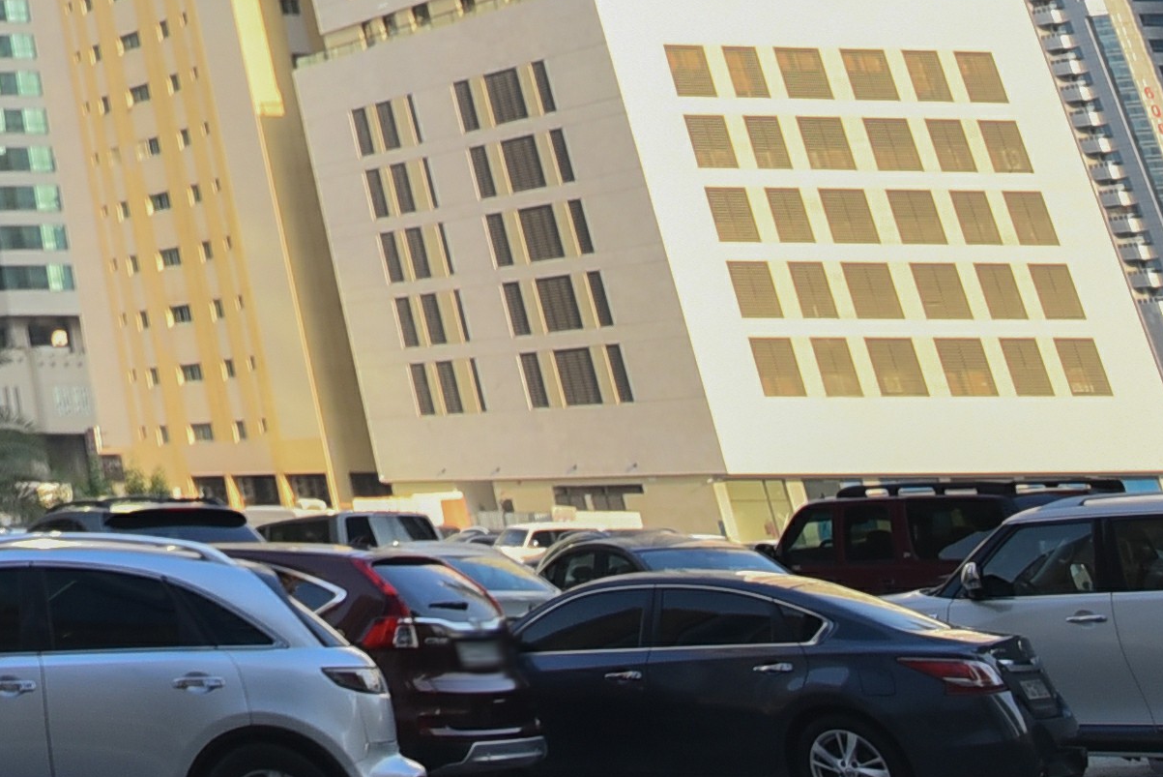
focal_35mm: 70
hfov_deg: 21.7
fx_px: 2262
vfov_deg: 14.4
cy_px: -976
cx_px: -775
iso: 250
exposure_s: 1/1000
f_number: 2.8
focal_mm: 14
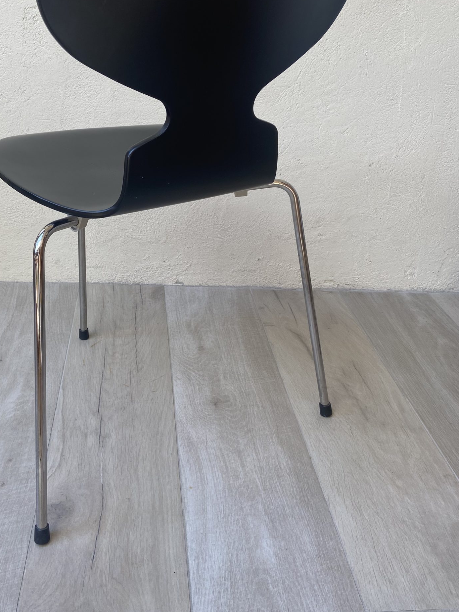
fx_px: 636
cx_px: 161
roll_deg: -0.1
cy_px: 240
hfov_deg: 39.3
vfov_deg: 51.0
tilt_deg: -22.1
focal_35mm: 36
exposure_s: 1/224
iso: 32
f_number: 1.8
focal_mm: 4.25
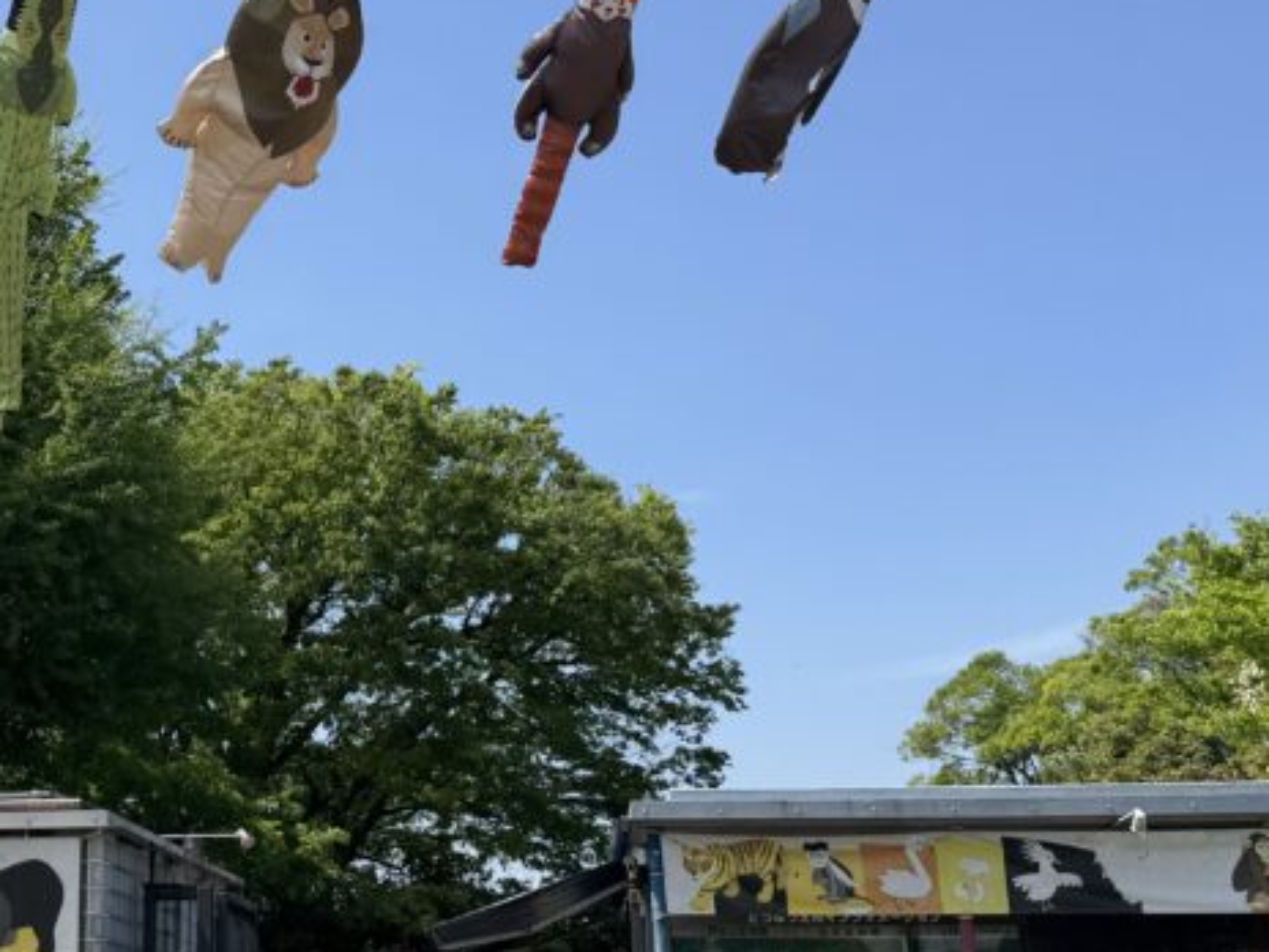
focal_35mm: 53
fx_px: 1943
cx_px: 241
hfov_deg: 35.0
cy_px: 440
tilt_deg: +18.4
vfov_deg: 27.5
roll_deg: +0.3
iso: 80
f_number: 1.78
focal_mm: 6.76
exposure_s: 1/4310
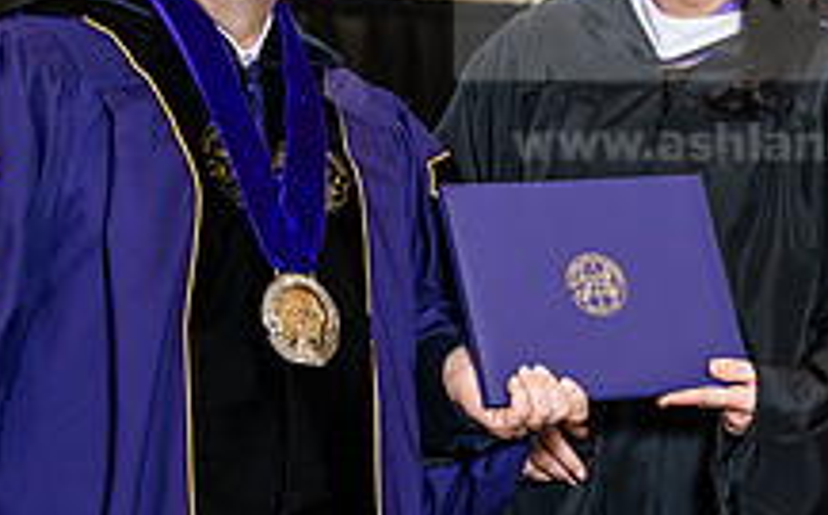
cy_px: 223
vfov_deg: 6.8
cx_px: 340
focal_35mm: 191
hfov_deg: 11.0
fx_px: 4304
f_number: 4.5
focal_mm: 70
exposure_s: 1/200
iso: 1250
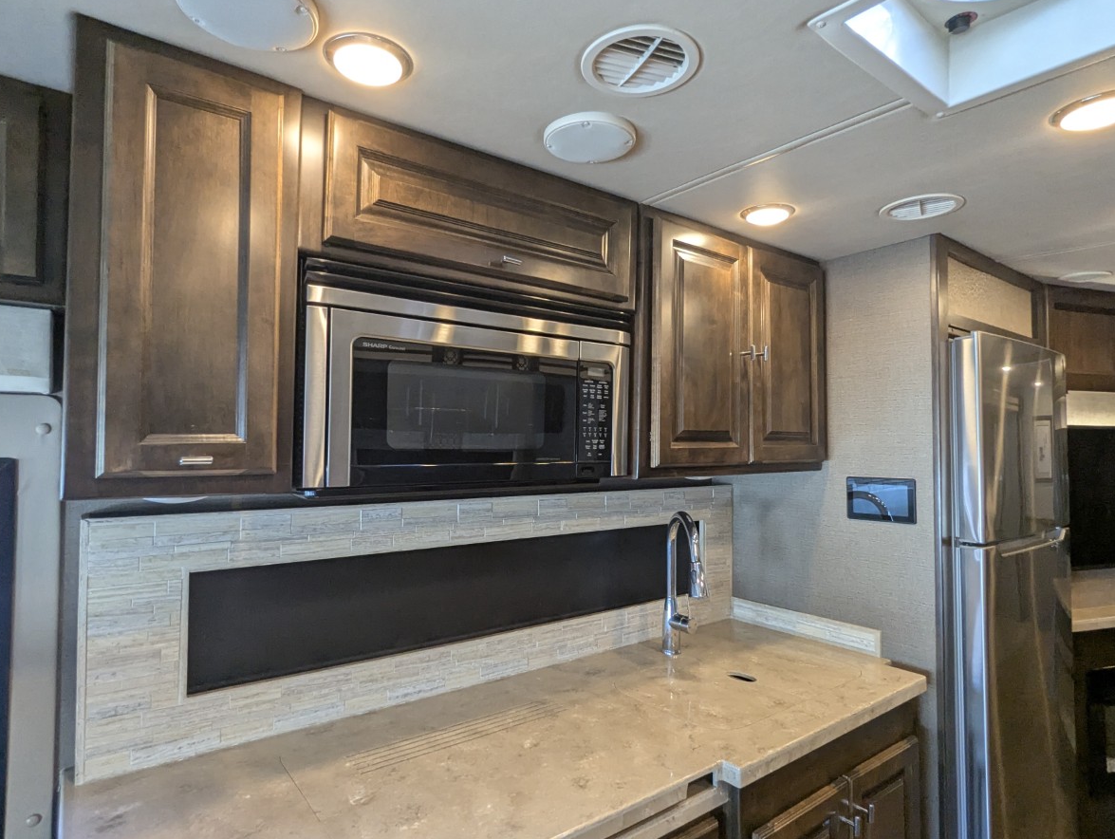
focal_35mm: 19
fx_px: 613
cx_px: 541
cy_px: 427
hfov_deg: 84.6
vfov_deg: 68.8
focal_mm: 2.35
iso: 253
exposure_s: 1/101
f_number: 2.2
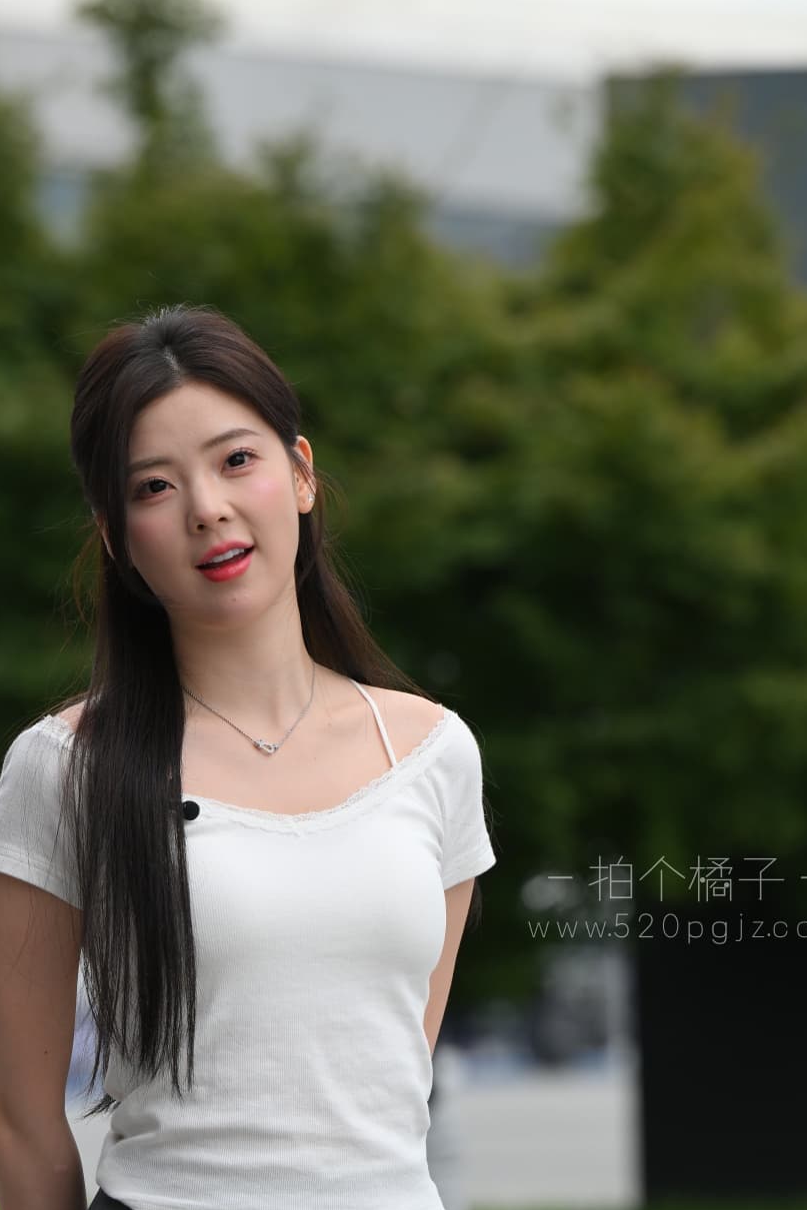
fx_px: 7500
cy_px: 849
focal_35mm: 223
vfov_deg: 9.2
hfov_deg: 6.2
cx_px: 308
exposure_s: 1/640
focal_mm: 150
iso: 200
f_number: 4.5
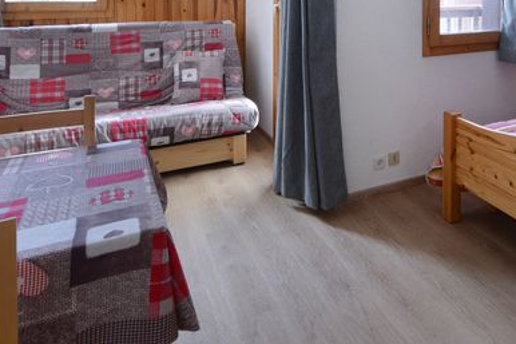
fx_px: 415
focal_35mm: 29
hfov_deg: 62.0
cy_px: 6
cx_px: 348
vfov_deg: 39.9
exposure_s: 1/2
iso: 125
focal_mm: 14
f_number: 13
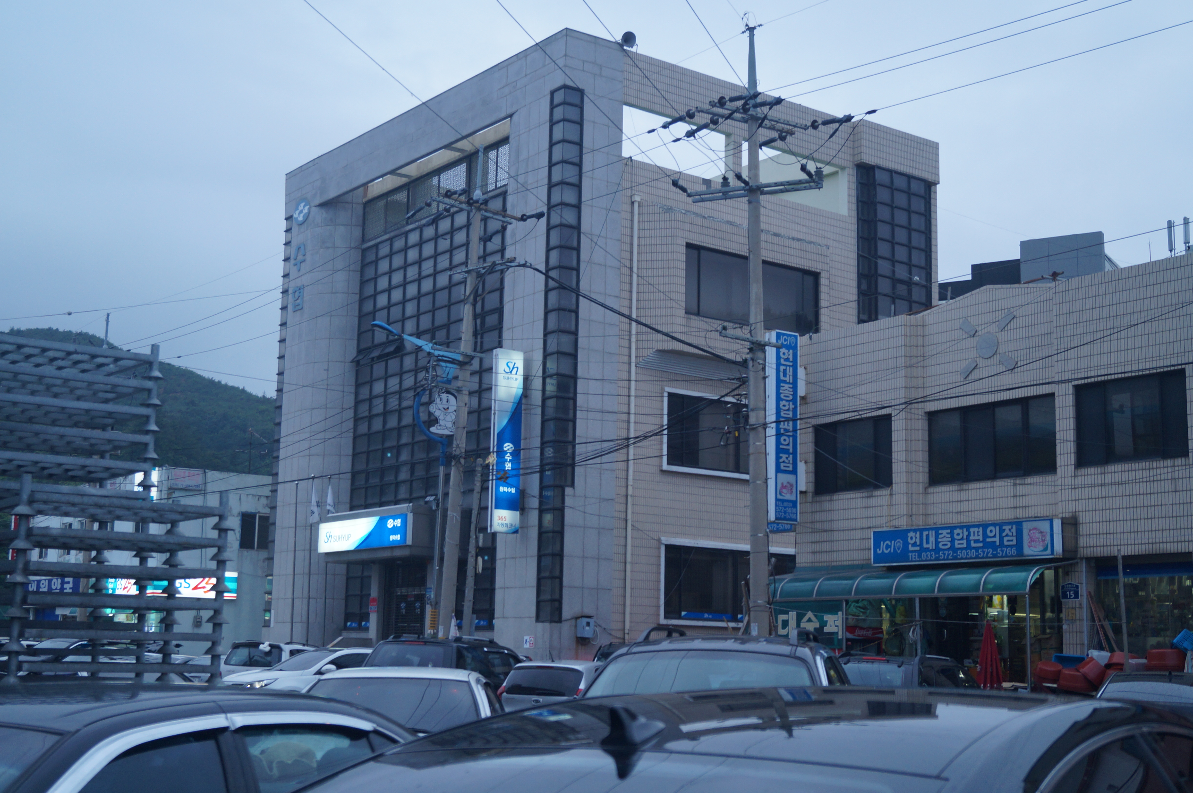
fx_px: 1490
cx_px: 596
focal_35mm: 45
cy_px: 396
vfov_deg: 29.8
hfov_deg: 43.6
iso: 320
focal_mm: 30
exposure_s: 1/60
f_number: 4.5
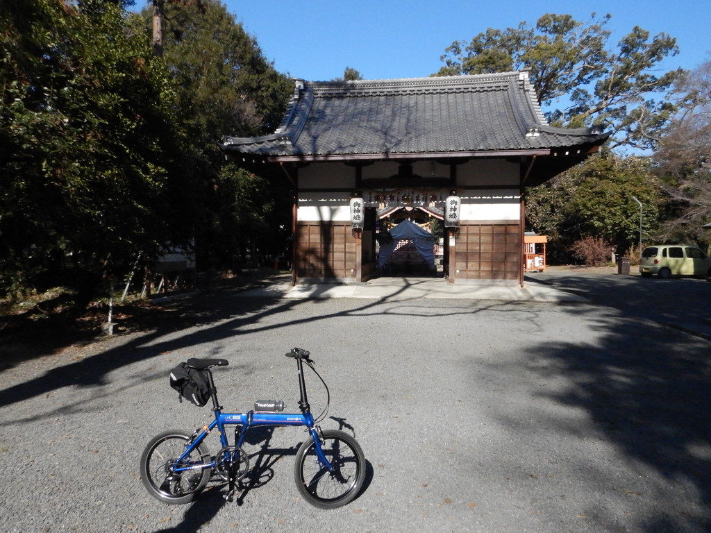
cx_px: 356
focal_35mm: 24
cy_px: 266
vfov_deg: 56.8
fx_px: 493
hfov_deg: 71.6
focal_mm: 4.3
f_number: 8.2
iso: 800
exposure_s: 1/1250
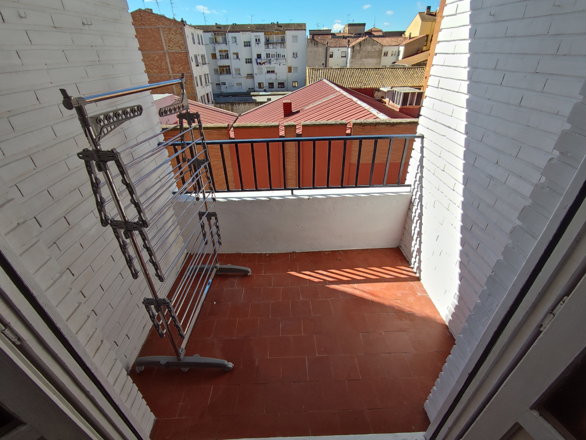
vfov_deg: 81.8
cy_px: 220
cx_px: 293
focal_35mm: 15
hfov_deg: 98.1
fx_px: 254
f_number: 2.2
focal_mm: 1.65
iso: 50
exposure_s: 1/565
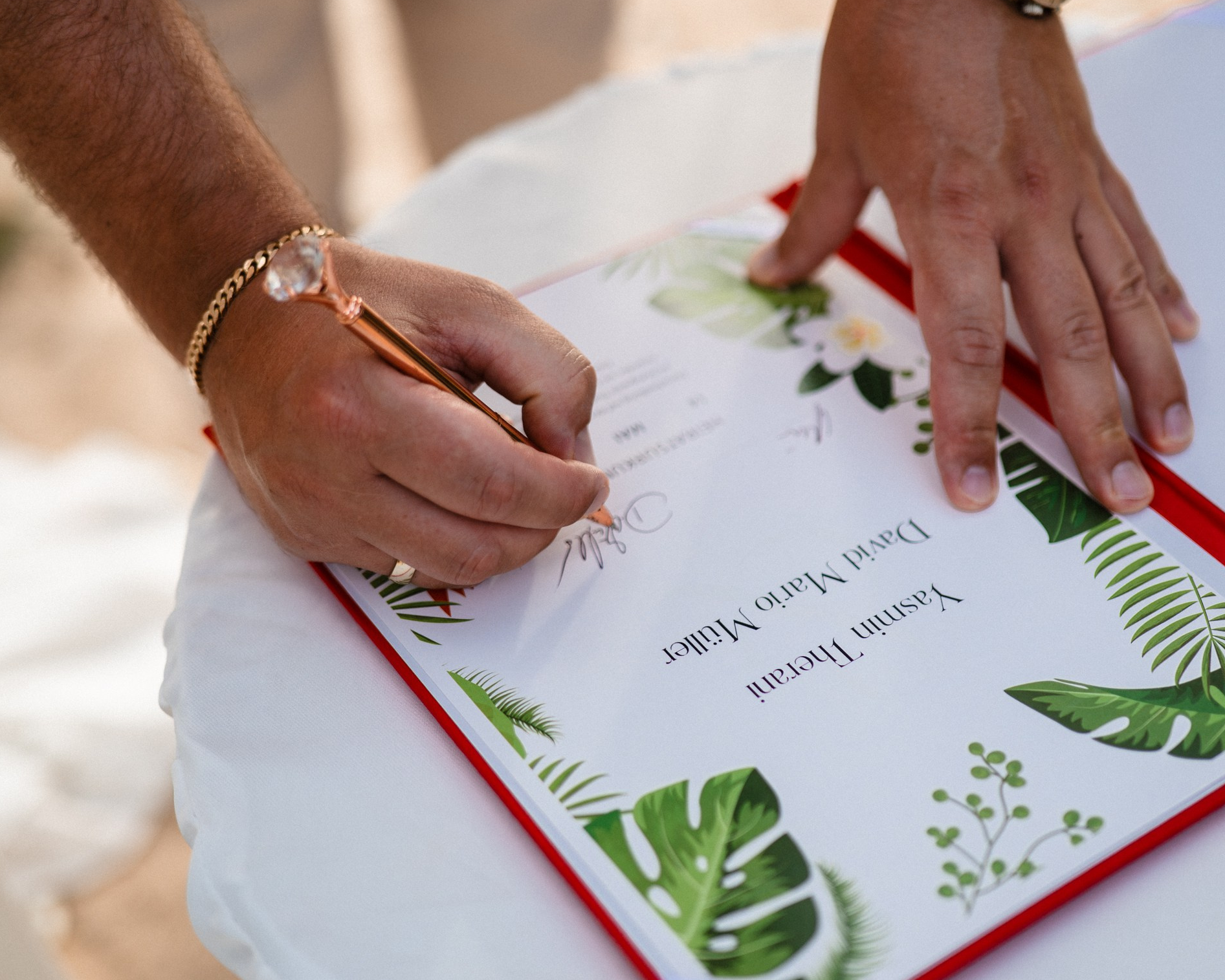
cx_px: 639
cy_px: 486
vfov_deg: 26.7
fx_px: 2067
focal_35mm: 57
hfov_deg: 33.0
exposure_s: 1/400
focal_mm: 50
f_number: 2
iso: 125
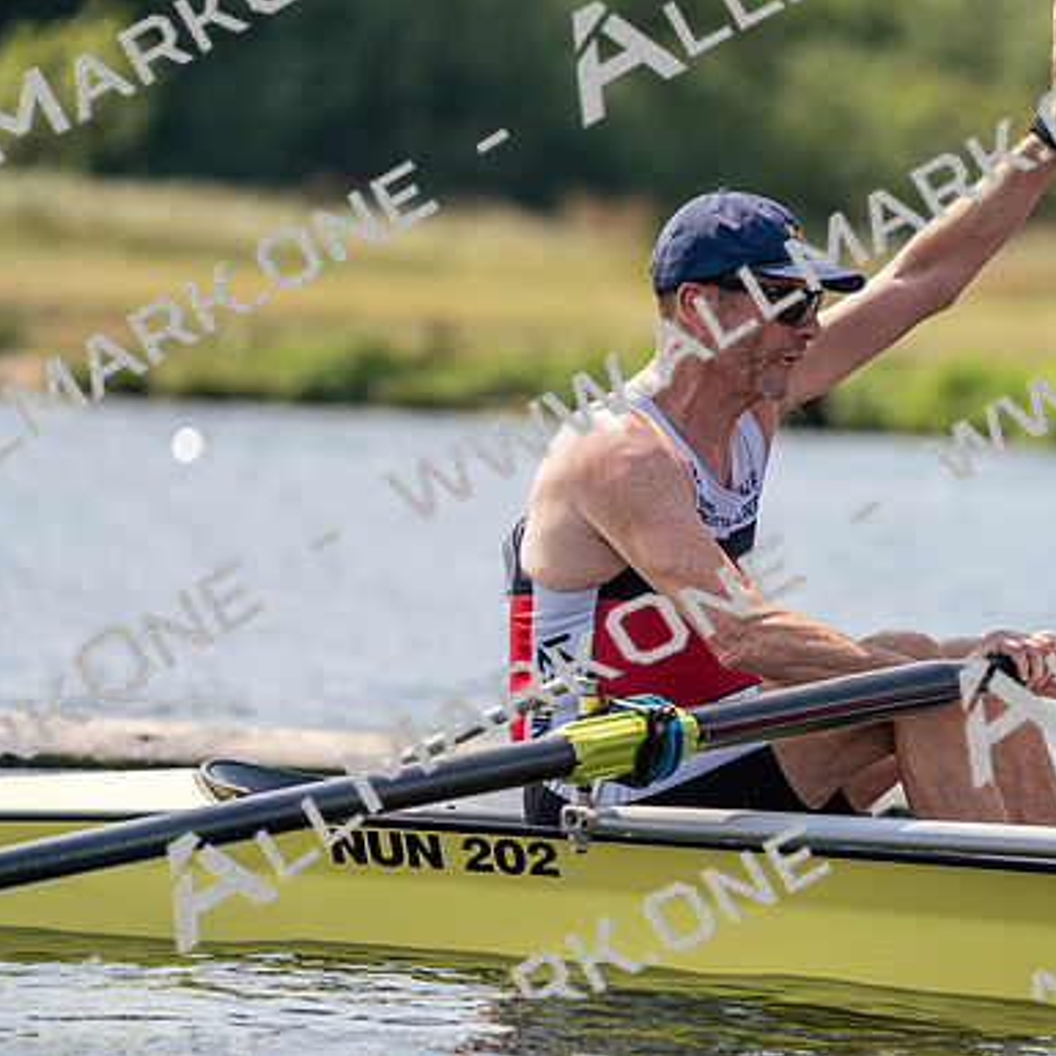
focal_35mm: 468
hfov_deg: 3.7
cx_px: 724
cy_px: 528
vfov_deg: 3.7
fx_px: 16152
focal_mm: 365
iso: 250
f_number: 6.3
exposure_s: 1/1600
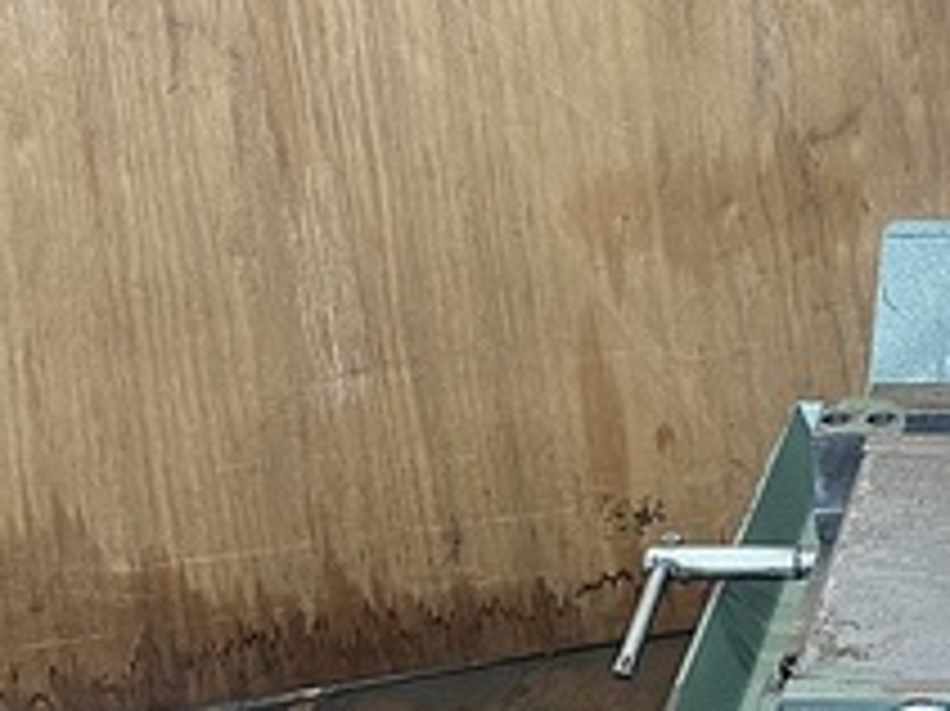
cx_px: 1256
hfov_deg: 22.1
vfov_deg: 18.6
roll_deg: -0.5
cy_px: 351
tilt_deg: -26.1
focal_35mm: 79
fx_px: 2167
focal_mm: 5.1
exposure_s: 1/76
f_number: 1.6
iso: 125
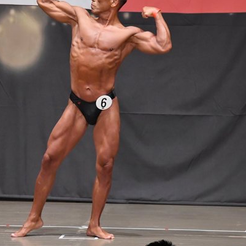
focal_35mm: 356
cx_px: 58
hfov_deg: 4.9
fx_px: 2862
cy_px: 98
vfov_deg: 4.9
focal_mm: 145
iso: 6400
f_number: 5.6
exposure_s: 1/400
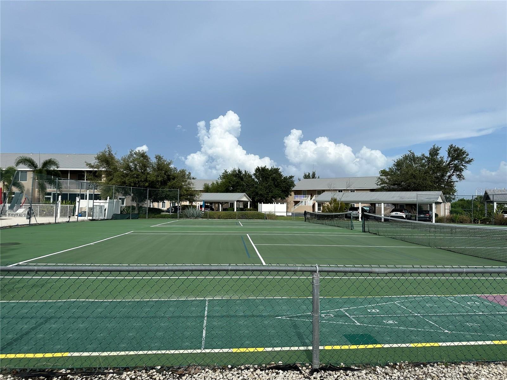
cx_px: 254
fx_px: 352
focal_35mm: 24
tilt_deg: +1.3
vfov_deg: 56.8
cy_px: 190
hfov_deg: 71.6
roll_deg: -1.4
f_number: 1.78
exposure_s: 1/5000
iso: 80
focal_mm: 6.86
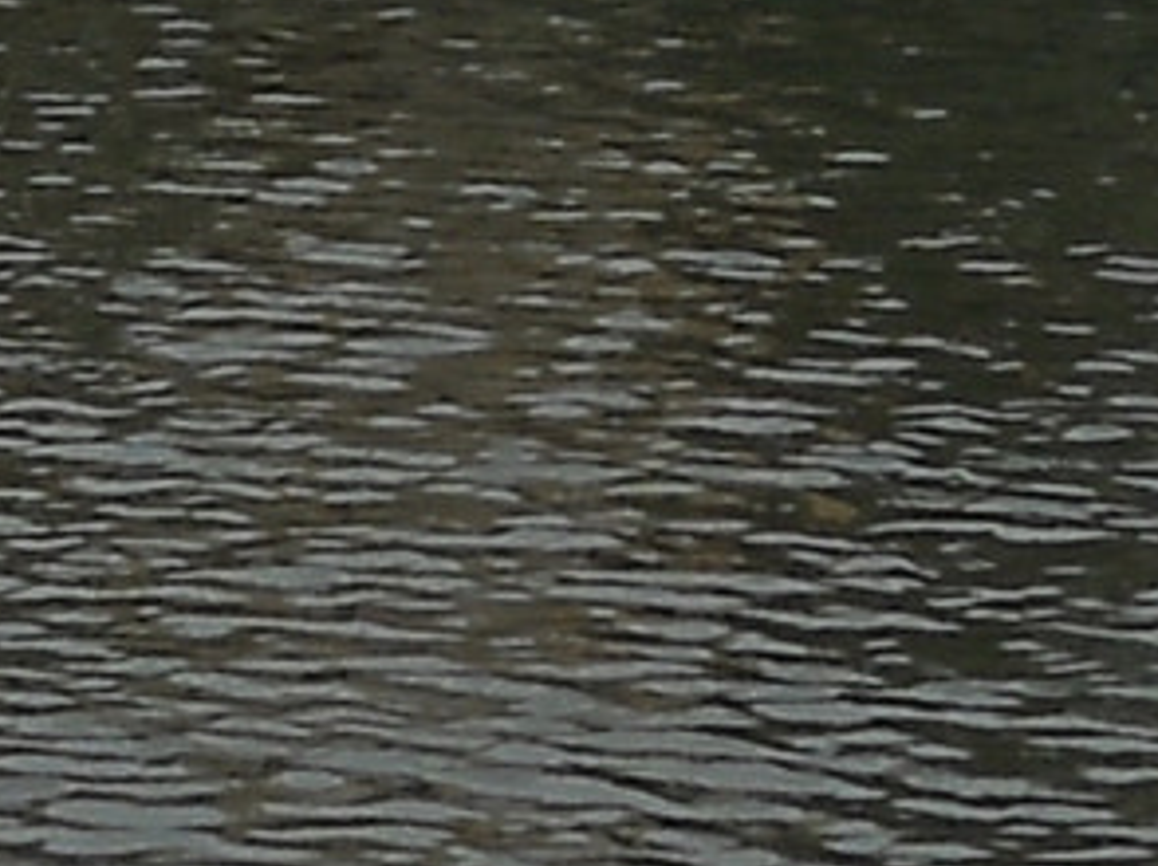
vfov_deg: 5.1
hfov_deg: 6.9
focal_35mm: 286
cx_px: 189
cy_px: -905
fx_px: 9560
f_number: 5.5
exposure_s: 1/400
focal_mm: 6.72
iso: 80
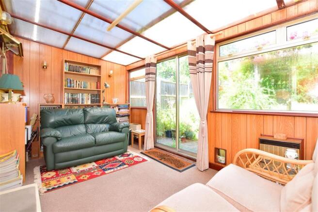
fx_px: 132
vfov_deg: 77.3
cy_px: 106
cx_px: 159
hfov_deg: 100.4
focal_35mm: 15
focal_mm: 10
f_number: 7.1
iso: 400
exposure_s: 1/60
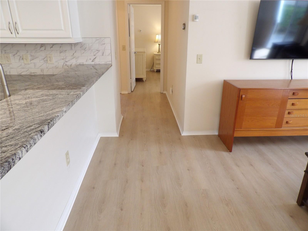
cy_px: 116
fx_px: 214
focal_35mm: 24
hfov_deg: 71.6
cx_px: 154
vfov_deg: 56.8
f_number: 3.2
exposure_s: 1/17
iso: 214
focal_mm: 4.3
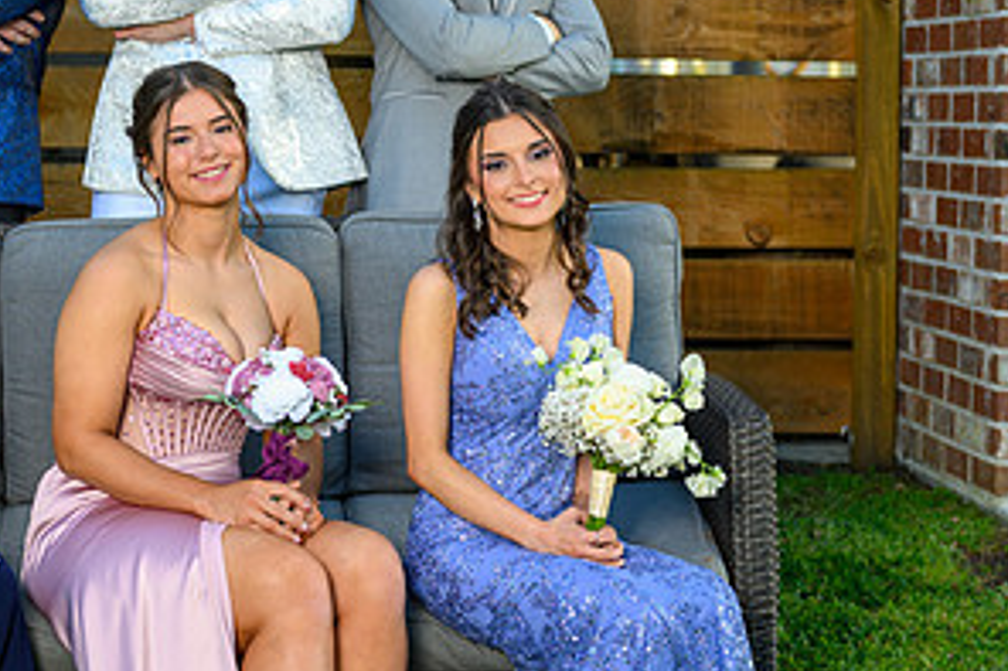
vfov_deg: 14.7
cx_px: 334
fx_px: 2602
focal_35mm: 93
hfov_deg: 21.8
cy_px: 247
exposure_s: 1/250
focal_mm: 42
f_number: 2.8
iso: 100
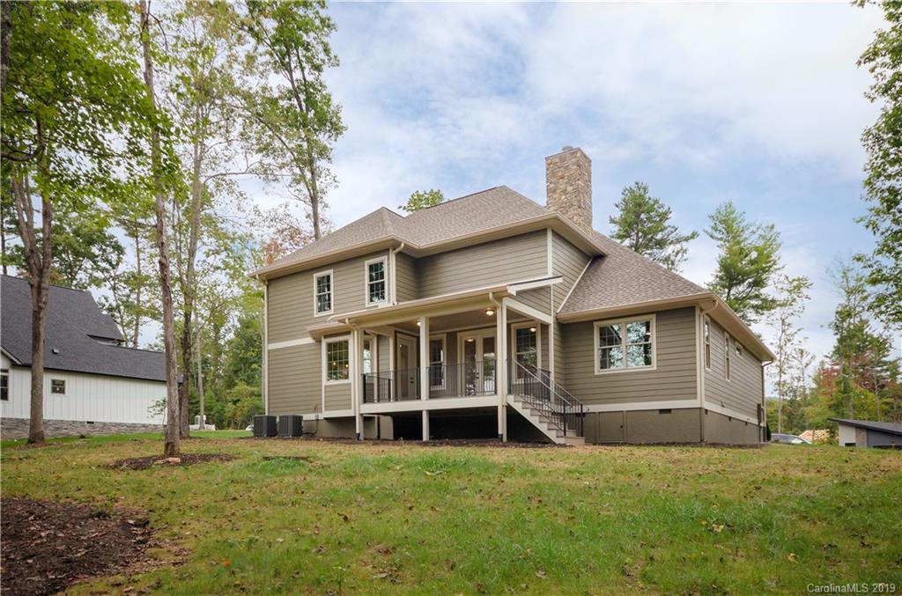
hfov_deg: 81.4
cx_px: 451
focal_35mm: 21
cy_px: 298
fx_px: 525
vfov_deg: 59.2
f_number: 7.1
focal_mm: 14
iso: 200
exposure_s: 1/500
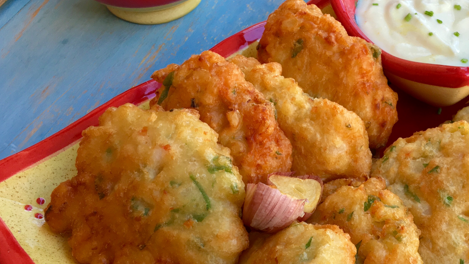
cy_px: 189
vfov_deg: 22.9
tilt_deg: -52.2
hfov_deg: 38.8
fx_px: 647
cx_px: 354
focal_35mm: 52
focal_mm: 4.15
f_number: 2.2
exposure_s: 1/100
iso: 40
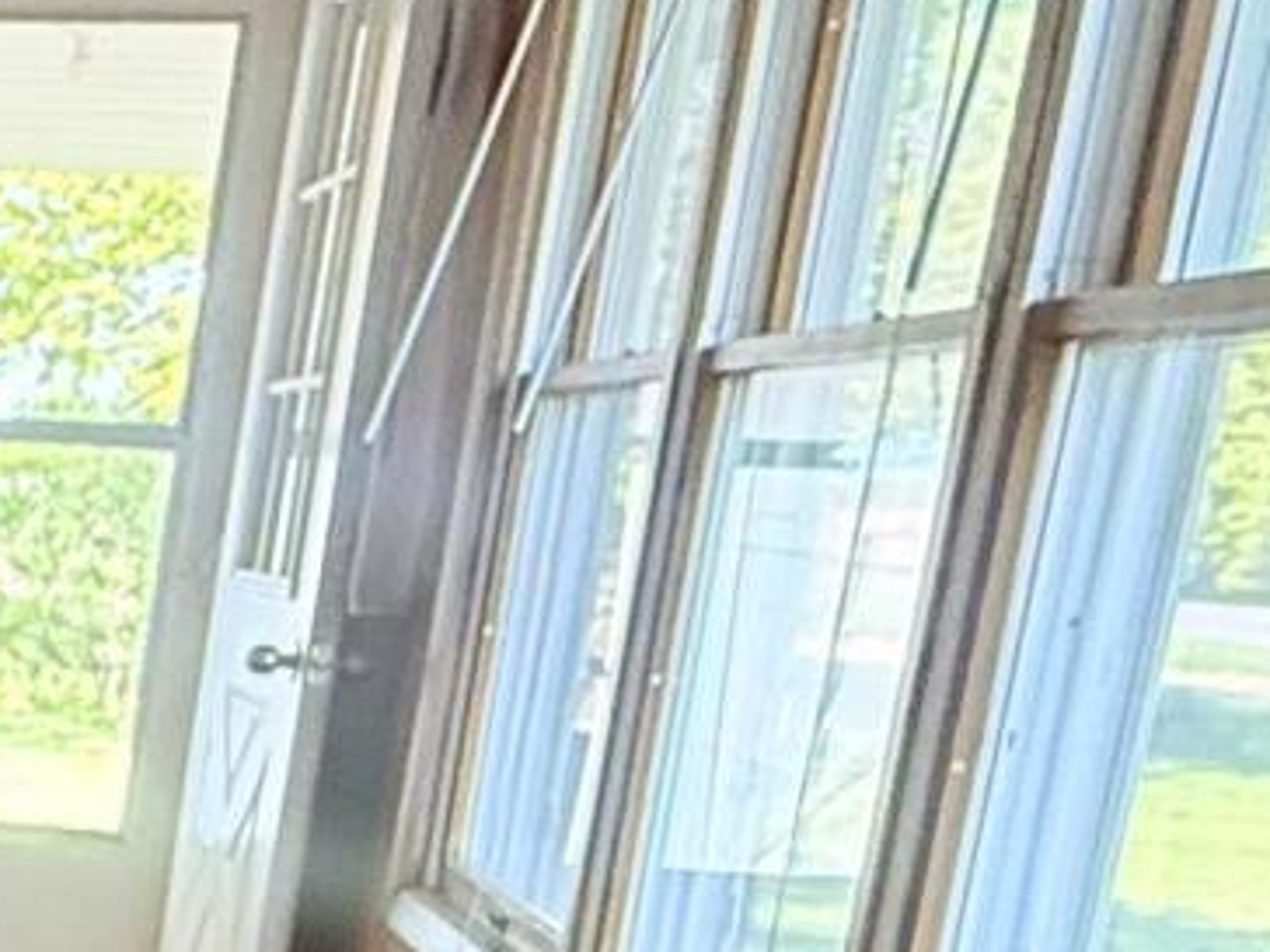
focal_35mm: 82
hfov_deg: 17.7
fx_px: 3008
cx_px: -1185
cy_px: 1147
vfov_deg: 17.2
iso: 400
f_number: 2.2
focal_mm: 2.22
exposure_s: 1/74
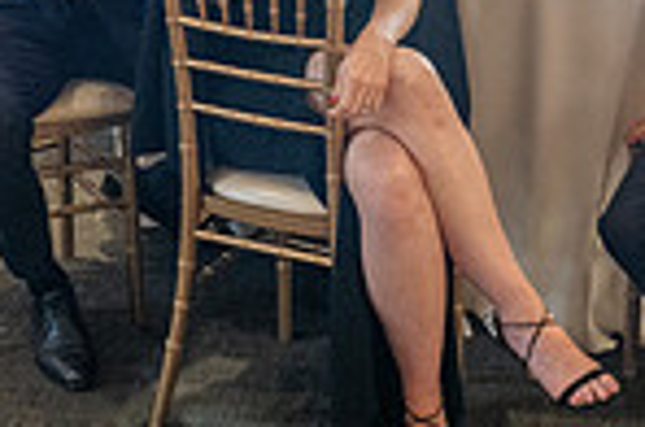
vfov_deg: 12.7
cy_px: -129
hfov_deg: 19.7
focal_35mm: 104
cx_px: 321
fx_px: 1859
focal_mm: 24
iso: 800
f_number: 3.5
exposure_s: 1/200
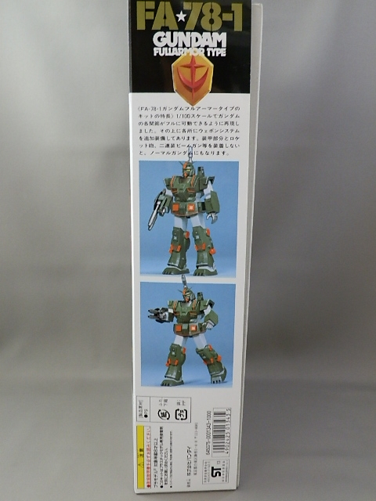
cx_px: 188
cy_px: 250
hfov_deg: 41.8
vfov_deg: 54.0
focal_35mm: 34
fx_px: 492
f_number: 3.5
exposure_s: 1/10
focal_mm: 6.17
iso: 200
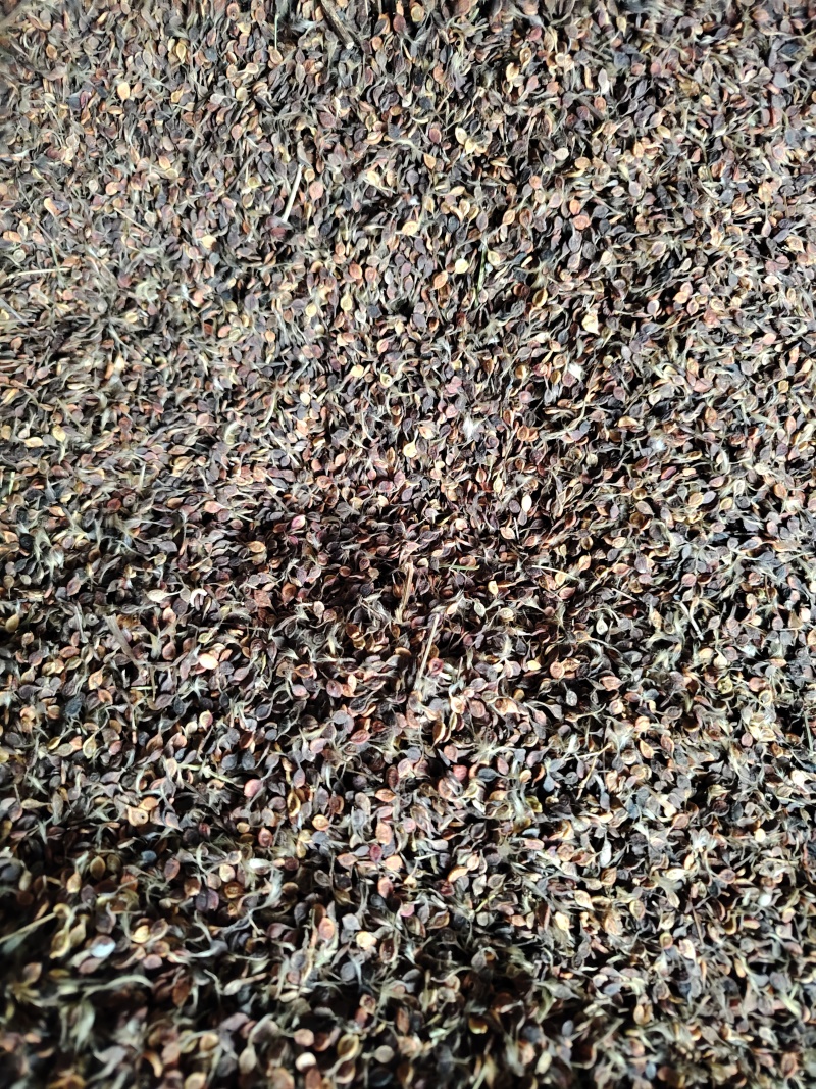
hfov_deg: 56.8
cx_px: 408
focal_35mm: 24
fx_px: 754
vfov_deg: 71.6
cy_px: 544
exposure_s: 1/100
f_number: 1.75
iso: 5944
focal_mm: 5.25
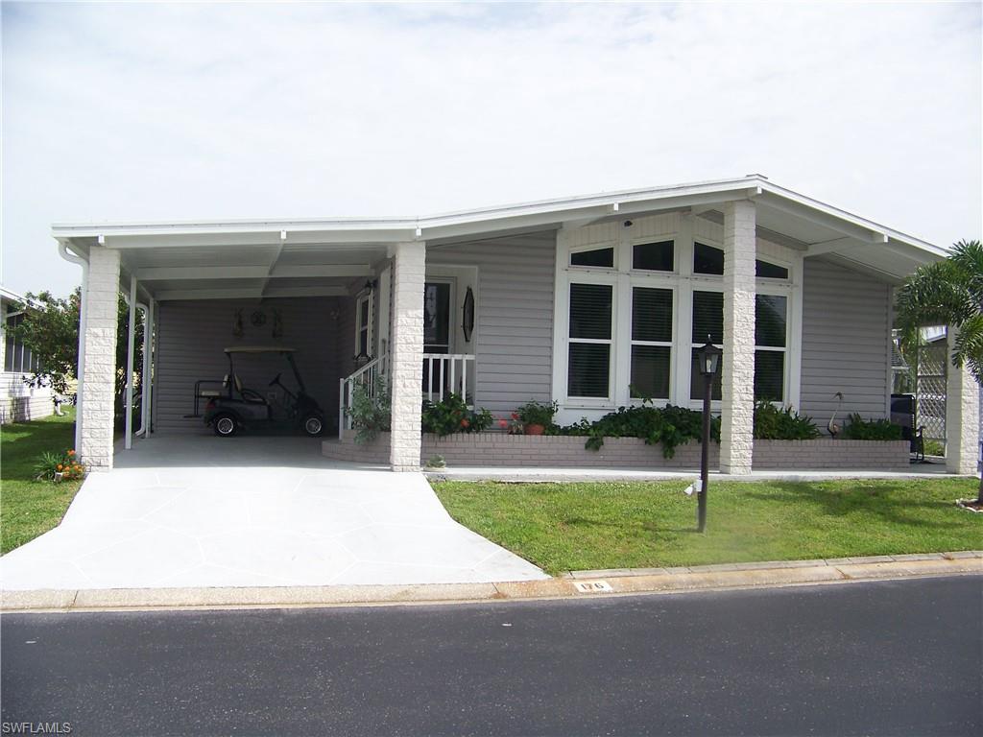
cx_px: 492
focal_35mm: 36
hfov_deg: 51.4
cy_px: 368
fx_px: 1022
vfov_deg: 39.7
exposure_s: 1/800
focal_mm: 5.85
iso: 64
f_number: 2.8
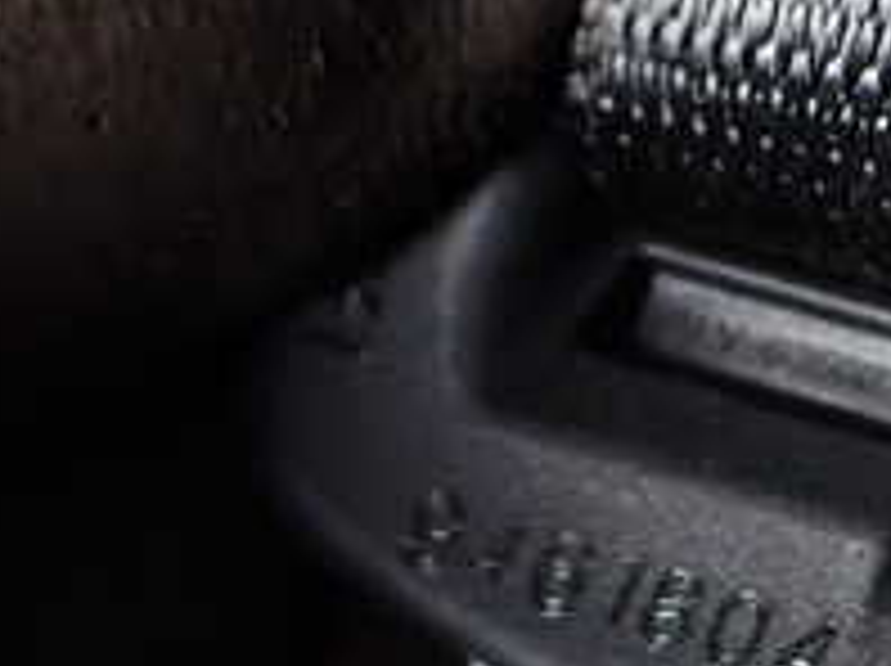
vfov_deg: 15.7
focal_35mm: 91
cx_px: 1242
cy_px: 752
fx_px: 2339
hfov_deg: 19.4
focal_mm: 5.4
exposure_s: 1/125
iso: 250
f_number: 2.3
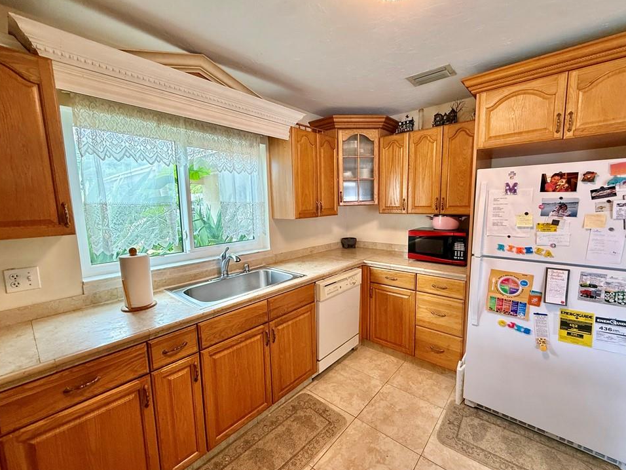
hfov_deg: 98.1
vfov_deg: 81.7
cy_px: 238
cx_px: 326
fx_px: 271
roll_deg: +0.7
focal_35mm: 15
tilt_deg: -5.9
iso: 200
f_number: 2.2
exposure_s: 1/120
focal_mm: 2.22
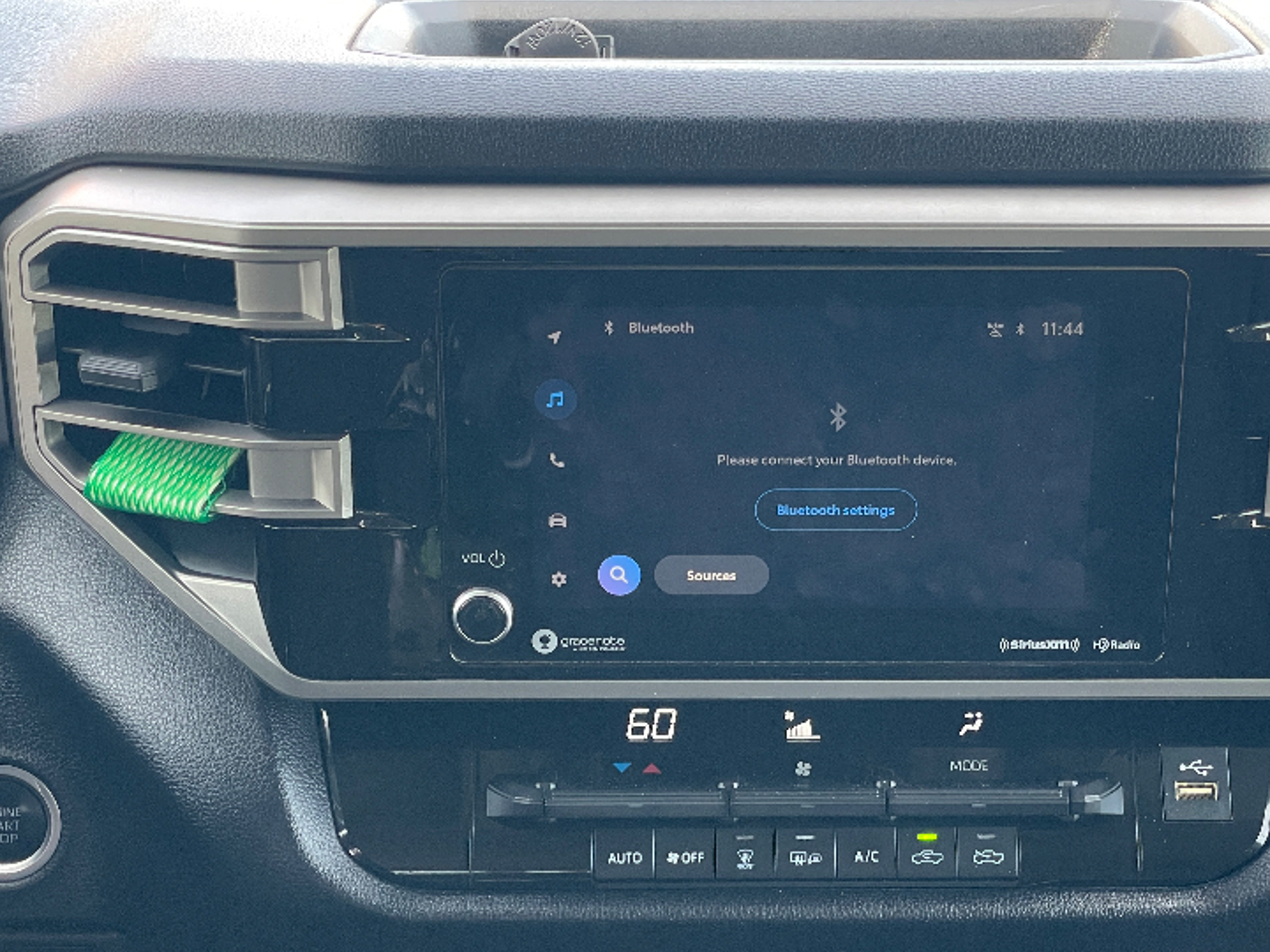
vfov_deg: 19.8
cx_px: 730
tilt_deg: -28.4
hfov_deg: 26.3
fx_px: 2715
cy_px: 659
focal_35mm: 74
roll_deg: -0.5
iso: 125
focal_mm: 6
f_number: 2
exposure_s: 1/99
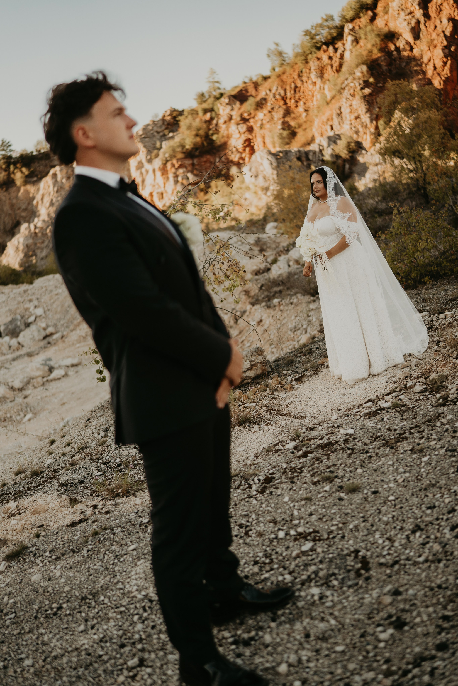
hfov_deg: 37.9
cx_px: 229
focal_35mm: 35
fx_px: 668
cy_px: 343
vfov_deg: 54.4
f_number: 1.4
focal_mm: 35
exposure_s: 1/2000
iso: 125
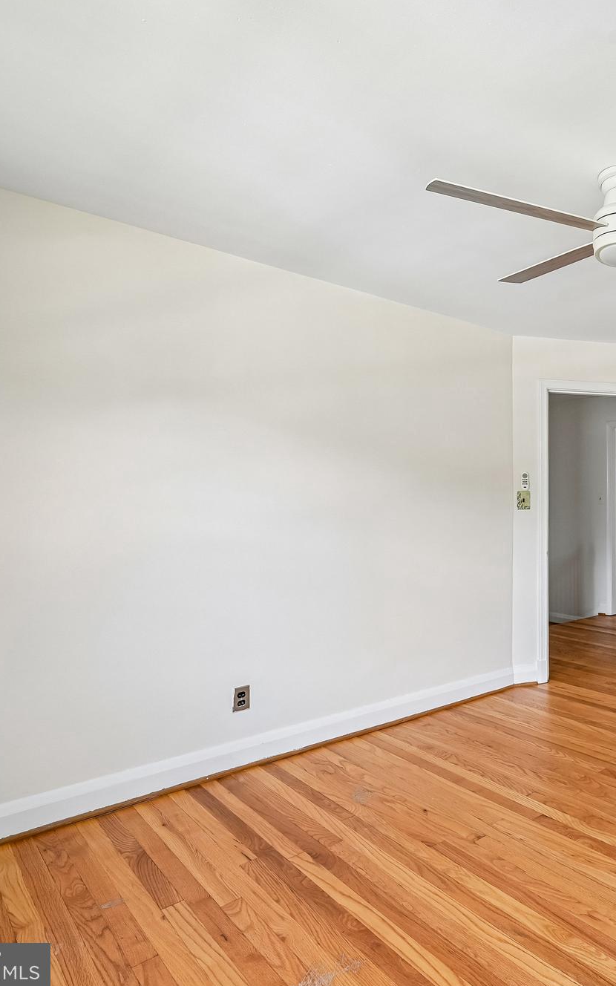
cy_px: 490
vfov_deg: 79.7
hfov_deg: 44.7
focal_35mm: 22
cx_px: 646
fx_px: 591
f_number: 8
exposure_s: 1/15
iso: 280
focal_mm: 14
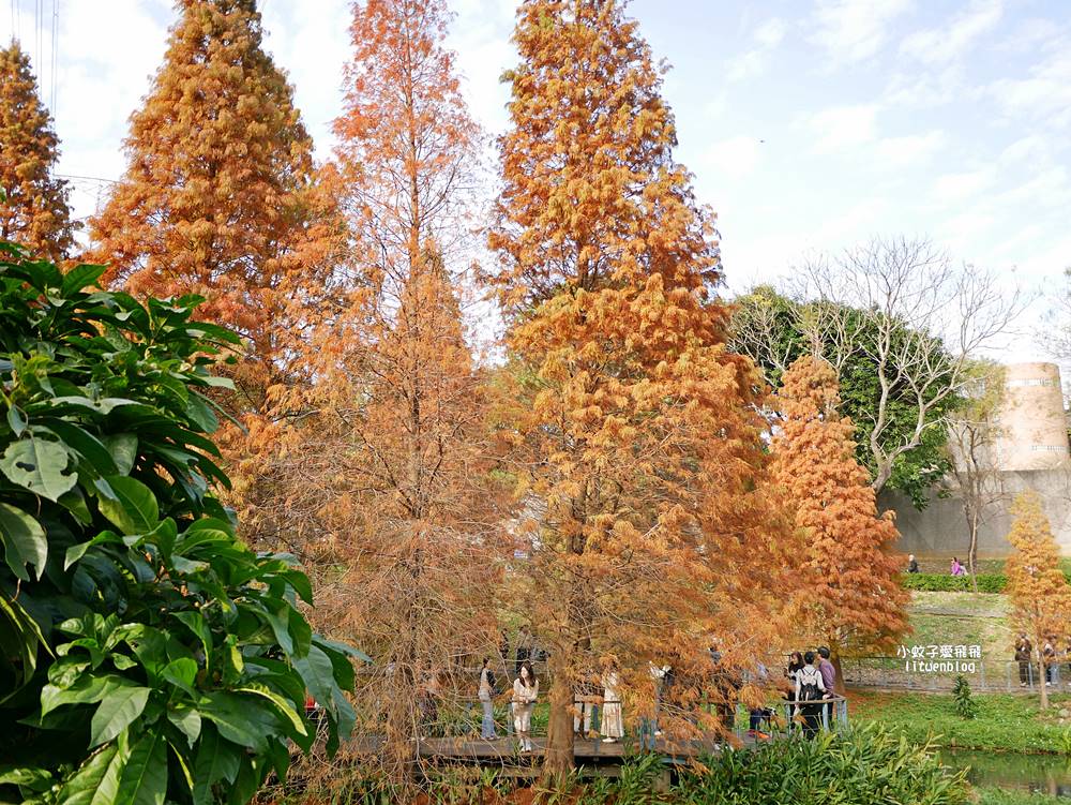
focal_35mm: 28
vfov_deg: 49.8
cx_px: 536
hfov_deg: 63.4
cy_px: 402
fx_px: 867
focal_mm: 14
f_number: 2.8
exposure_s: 1/500
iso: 200
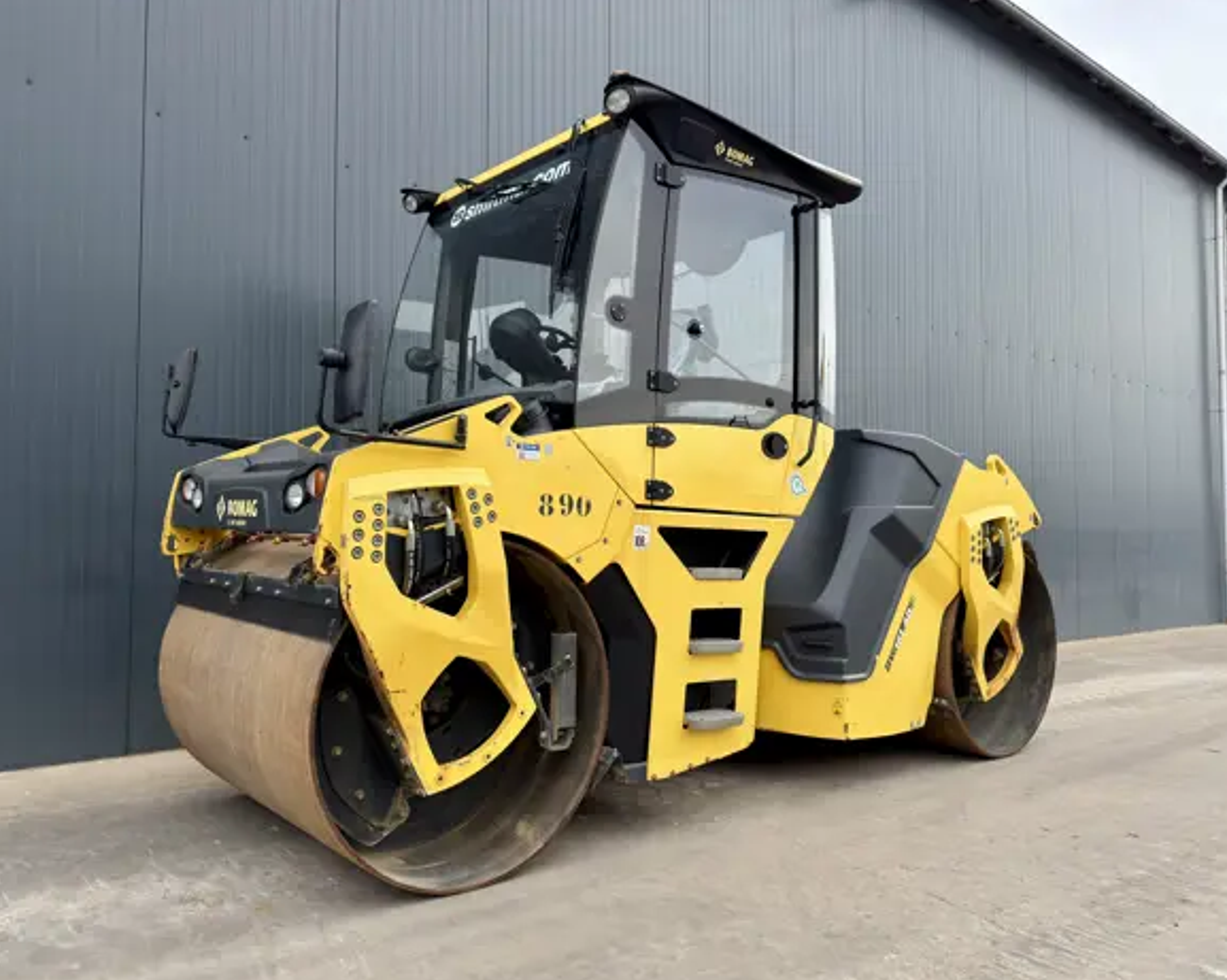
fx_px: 944
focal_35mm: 26
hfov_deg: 66.0
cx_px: 578
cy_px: 500
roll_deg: -0.4
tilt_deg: +3.2
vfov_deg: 54.9
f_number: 1.78
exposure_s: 1/1522
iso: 80
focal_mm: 6.76
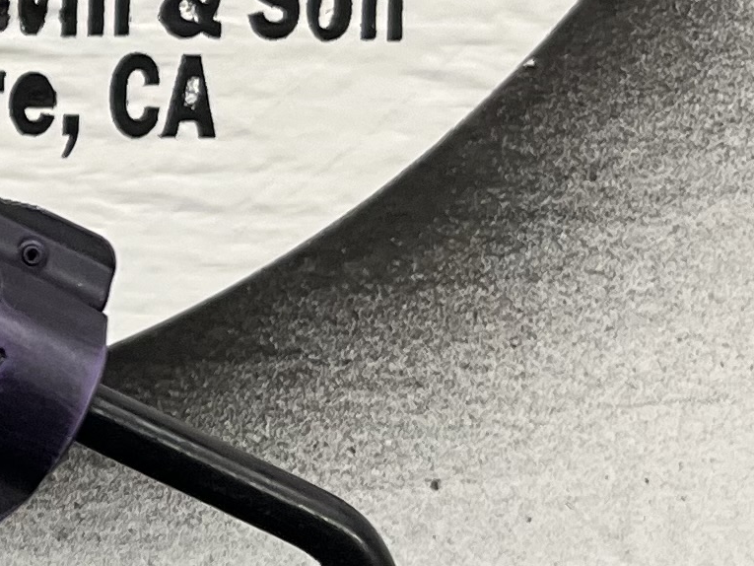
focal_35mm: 137
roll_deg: +0.6
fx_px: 2985
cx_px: -555
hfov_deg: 13.1
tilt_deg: -4.6
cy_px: -104
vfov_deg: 10.7
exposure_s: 1/120
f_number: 1.6
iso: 125
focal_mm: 5.1
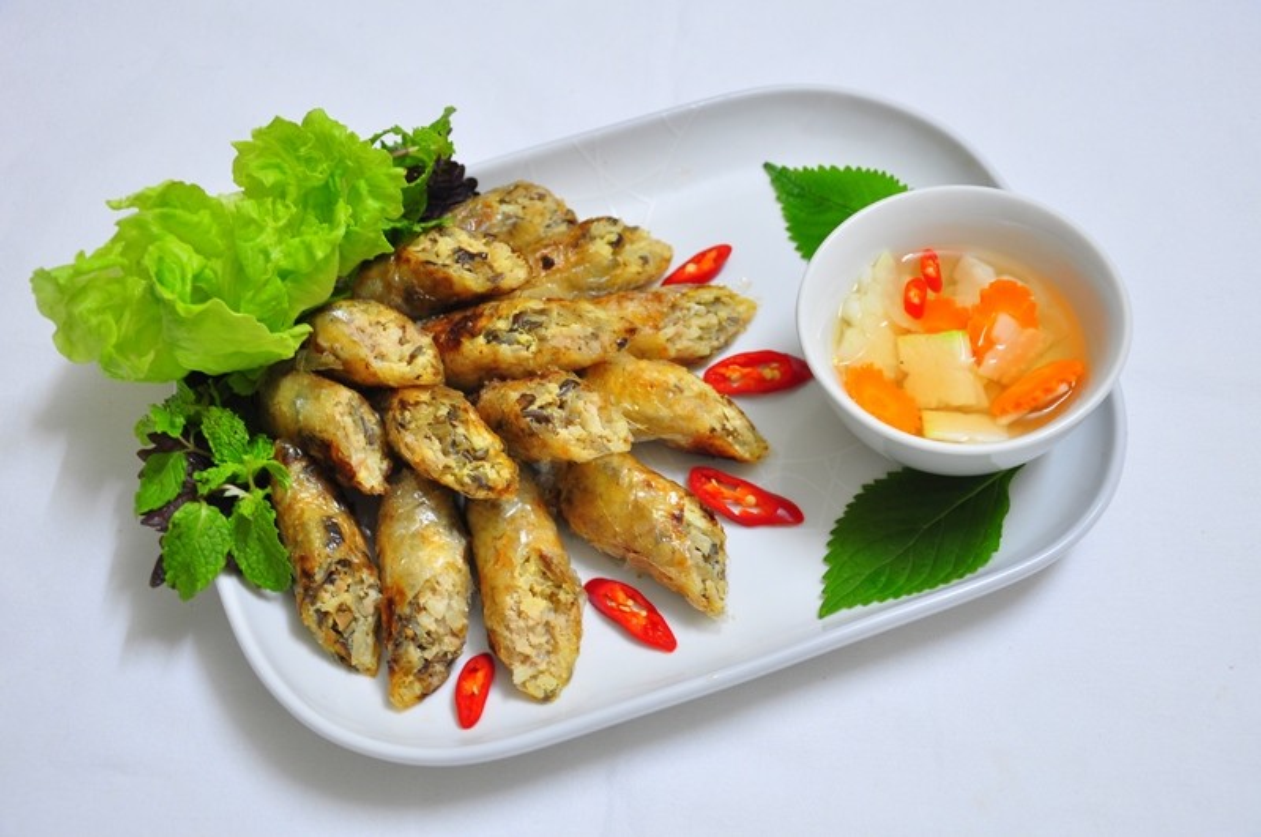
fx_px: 1836
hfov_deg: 37.9
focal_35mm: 52
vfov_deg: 25.7
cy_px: 418
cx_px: 630
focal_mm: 35
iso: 320
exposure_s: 1/4
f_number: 4.5
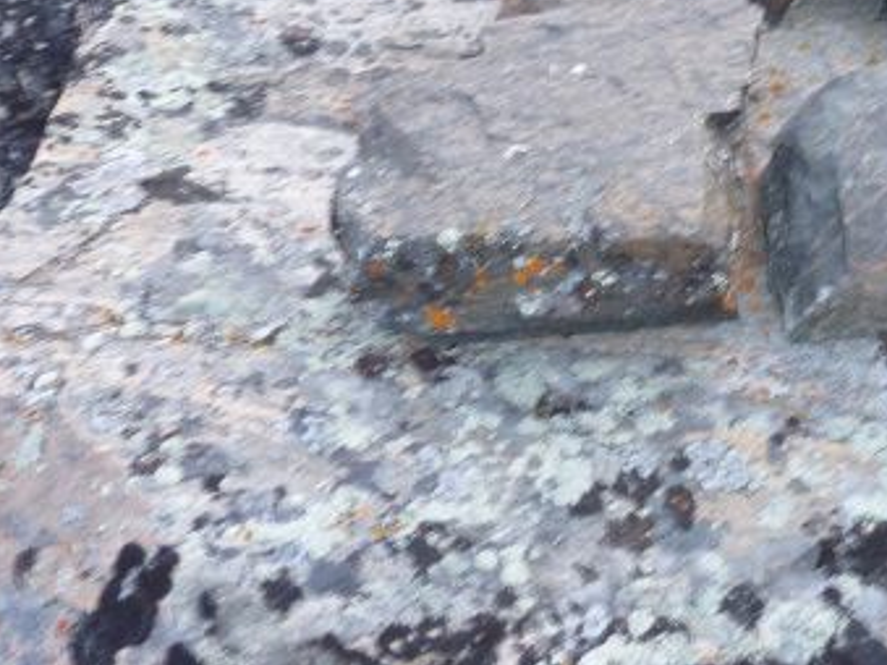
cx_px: 727
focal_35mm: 59
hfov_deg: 31.7
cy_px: -52
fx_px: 1511
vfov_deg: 23.4
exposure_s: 1/30
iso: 100
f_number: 3.3
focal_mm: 4.1
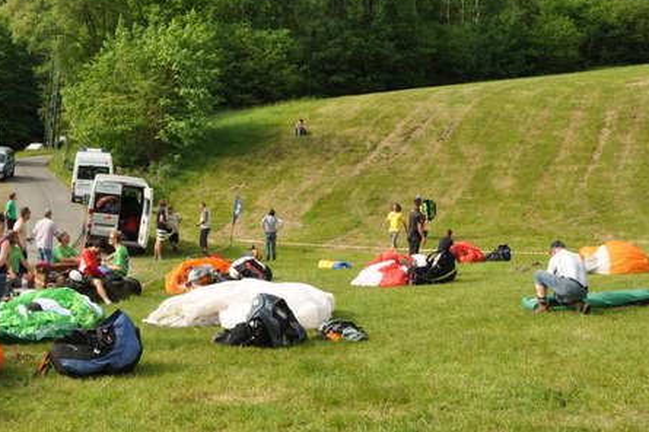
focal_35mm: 48
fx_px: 865
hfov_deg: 40.9
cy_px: 70
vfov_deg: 27.3
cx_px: 246
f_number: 9
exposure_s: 1/200
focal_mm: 18
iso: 200
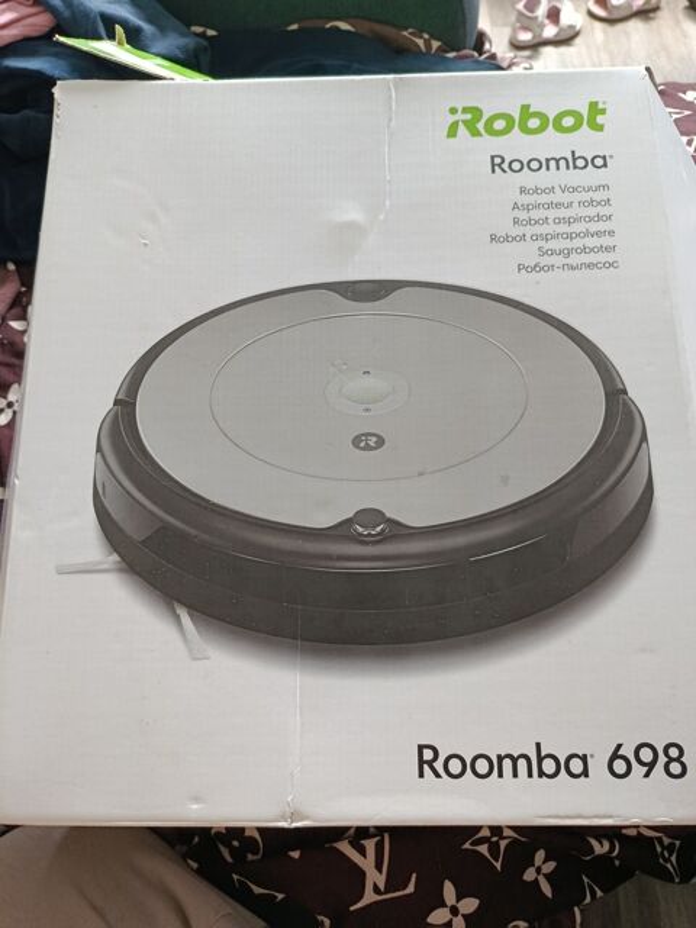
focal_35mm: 24
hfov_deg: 56.8
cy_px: 464
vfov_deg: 71.6
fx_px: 643
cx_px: 348
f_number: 1.7
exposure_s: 1/100
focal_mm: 5.24
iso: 998
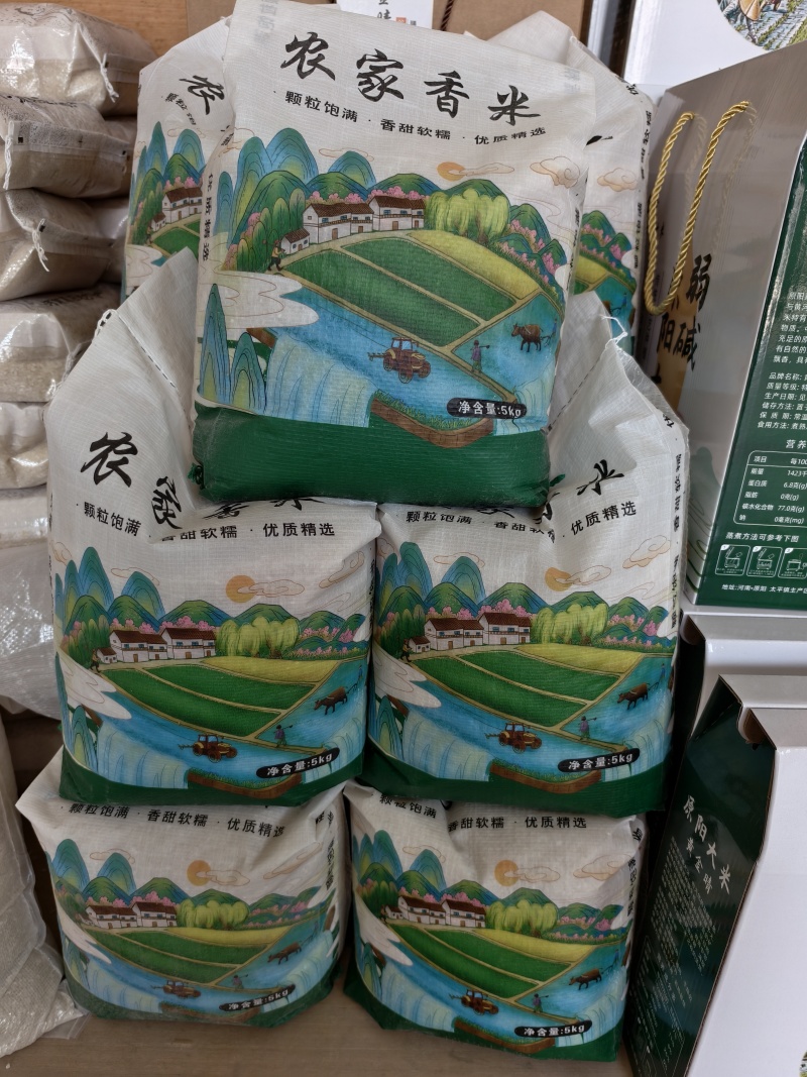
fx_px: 715
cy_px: 538
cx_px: 404
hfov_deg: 58.9
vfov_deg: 73.9
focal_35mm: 23
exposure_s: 1/100
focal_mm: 5.6
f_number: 1.57
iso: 100
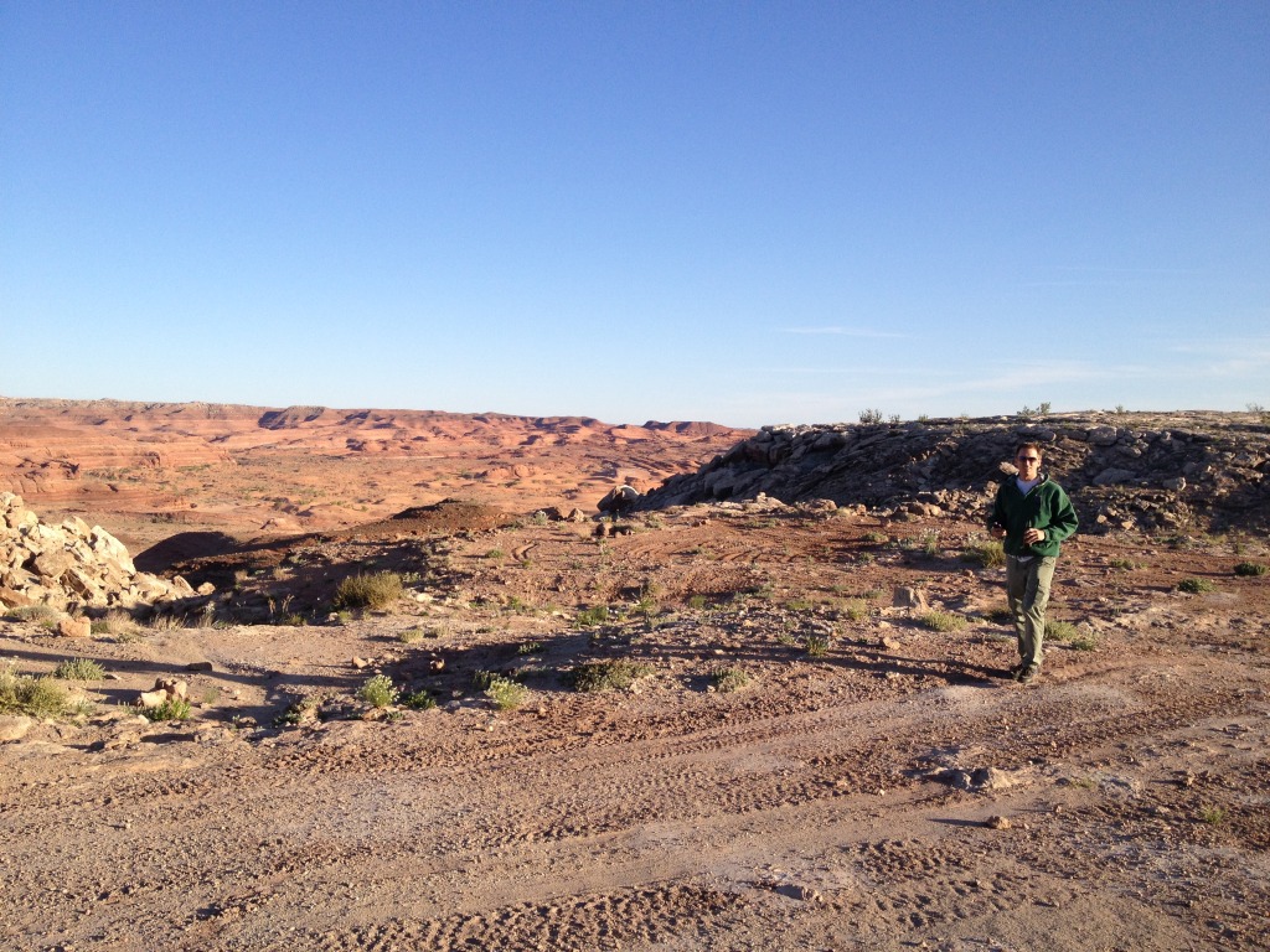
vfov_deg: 40.7
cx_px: 635
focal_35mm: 35
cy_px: 476
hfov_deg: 52.6
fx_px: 1284
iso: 50
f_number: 2.4
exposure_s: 1/1151
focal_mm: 4.28
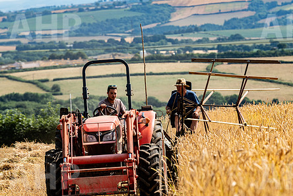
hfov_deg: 7.9
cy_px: 105
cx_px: 170
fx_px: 2126
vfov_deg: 5.3
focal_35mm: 261
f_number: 5.6
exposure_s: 1/800
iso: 64
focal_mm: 200
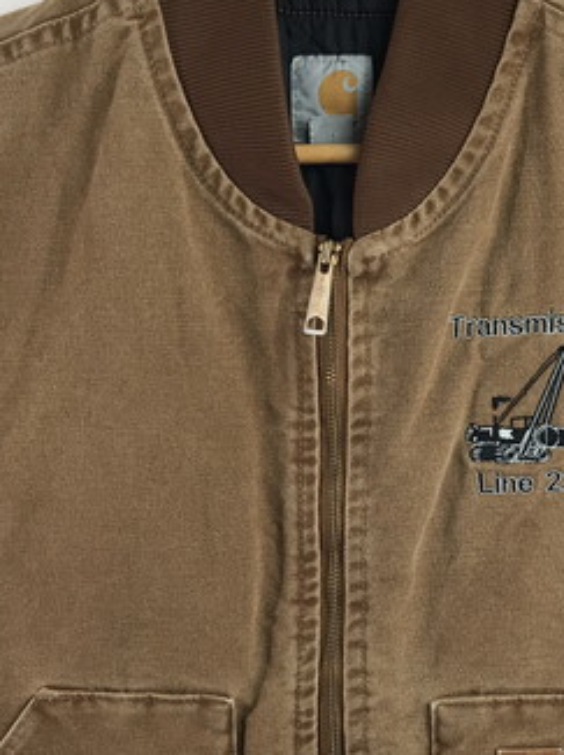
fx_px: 1502
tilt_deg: -27.3
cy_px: 523
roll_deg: -1.3
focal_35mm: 69
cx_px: 344
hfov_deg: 21.2
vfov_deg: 28.0
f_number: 1.8
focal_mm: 3.99
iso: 20
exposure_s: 1/100
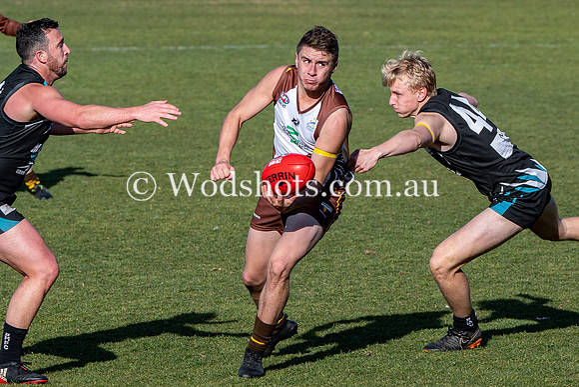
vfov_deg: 3.9
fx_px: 5607
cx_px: 256
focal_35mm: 349
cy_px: 150
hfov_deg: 5.9
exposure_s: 1/1250
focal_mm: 125
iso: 180
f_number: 5
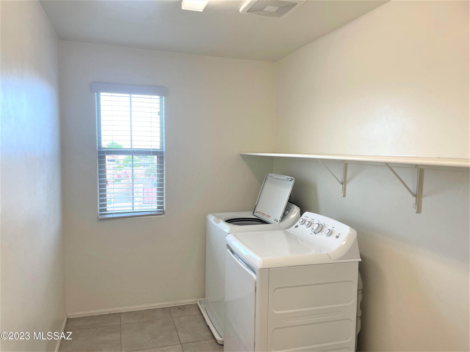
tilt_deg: -3.5
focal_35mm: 26
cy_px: 176
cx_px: 235
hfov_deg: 67.3
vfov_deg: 53.1
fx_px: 353
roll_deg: -0.4
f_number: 1.6
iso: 50
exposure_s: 1/120
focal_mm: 4.2
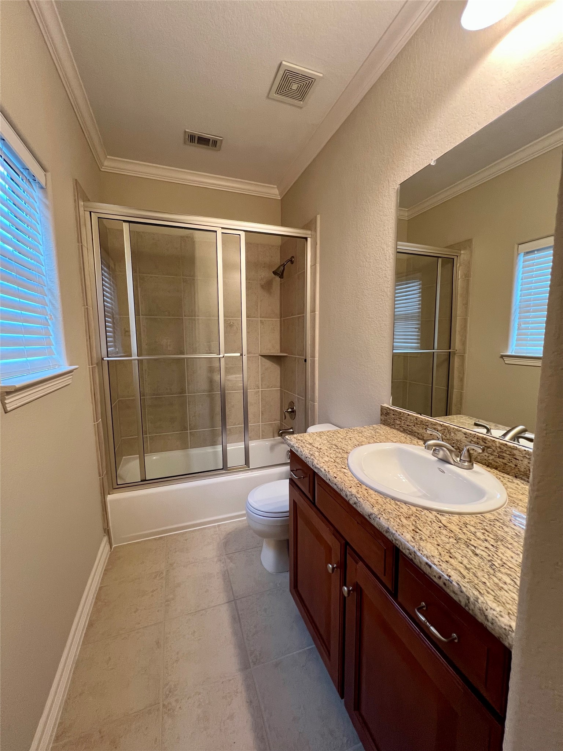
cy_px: 376
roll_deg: +0.3
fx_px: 282
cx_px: 282
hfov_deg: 89.9
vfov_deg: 106.2
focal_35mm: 13
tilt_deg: -6.3
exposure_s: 1/60
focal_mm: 1.57
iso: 200
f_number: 1.8
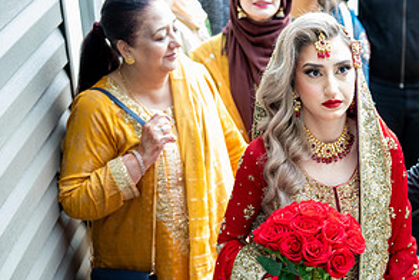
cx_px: 378
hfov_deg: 21.4
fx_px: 1083
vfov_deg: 14.7
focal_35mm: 93
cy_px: 198
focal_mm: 47
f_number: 2.8
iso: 1000
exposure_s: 1/100
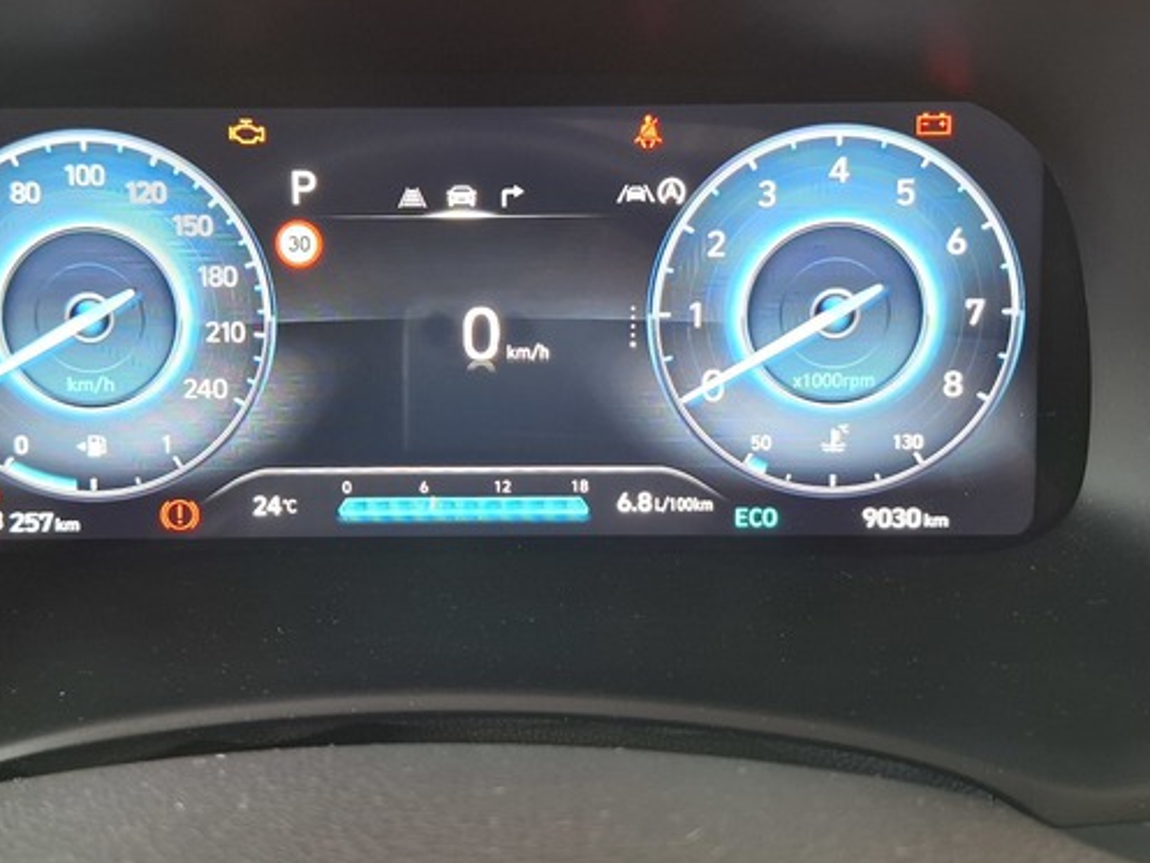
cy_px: 430
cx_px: 463
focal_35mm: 37
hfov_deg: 49.8
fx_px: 1229
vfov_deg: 38.7
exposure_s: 1/50
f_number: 1.8
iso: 320
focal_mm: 5.54
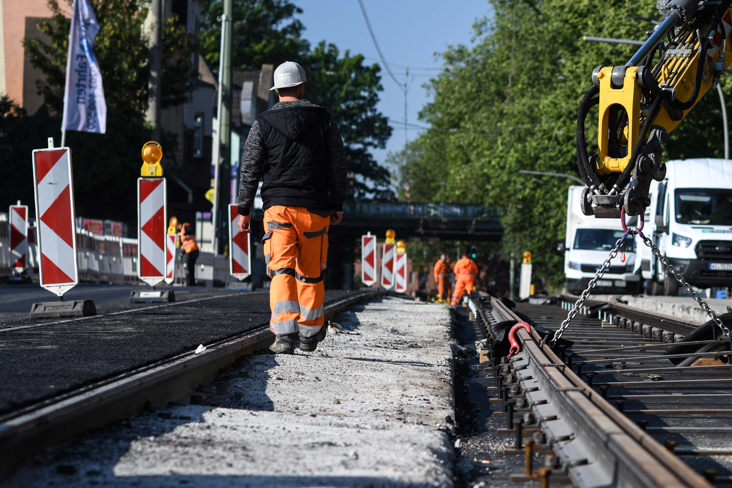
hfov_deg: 12.1
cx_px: 692
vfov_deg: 8.2
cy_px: 262
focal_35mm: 168
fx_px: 3416
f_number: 4
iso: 125
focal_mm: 85
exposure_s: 1/640
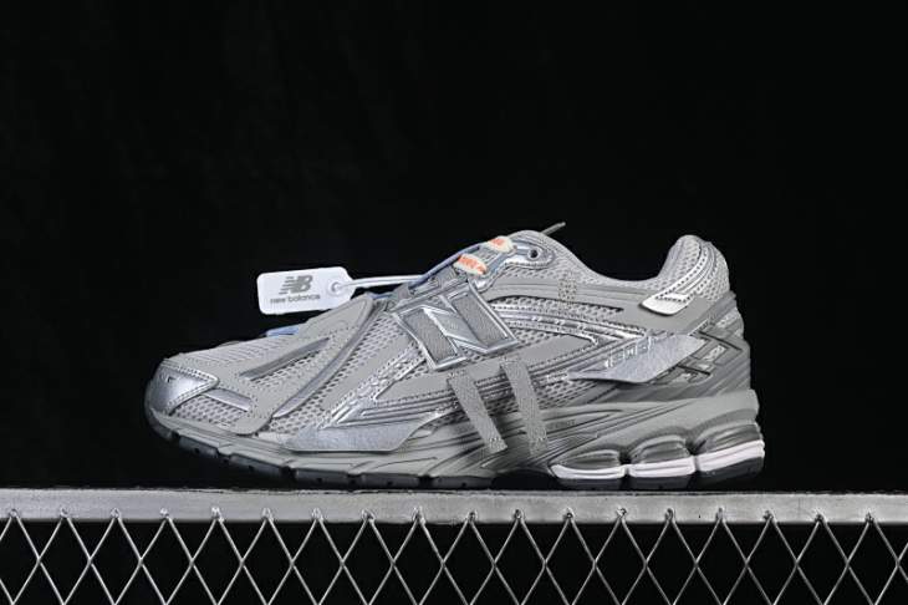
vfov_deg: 18.2
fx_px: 1891
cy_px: 302
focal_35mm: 75
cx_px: 454
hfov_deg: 27.0
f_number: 8
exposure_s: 1/80
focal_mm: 50
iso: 160
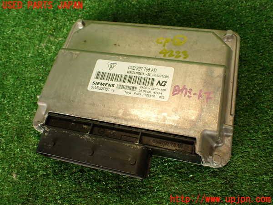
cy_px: 102
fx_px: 237
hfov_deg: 60.0
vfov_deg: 46.8
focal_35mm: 30
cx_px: 136
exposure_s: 1/60
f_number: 2.3
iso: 160
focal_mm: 5.4
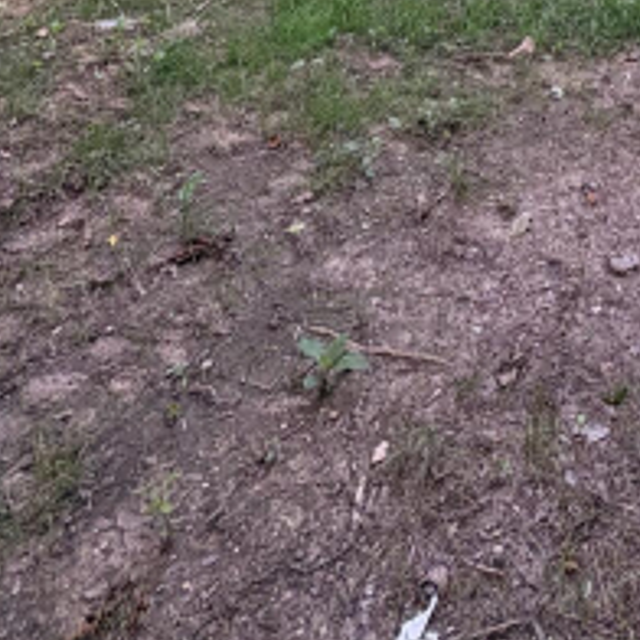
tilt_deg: -7.2
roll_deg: -3.1
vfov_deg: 28.7
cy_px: -279
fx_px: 879
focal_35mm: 42
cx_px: 575
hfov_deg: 37.4
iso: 125
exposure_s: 1/99
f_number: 2.2
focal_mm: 2.22
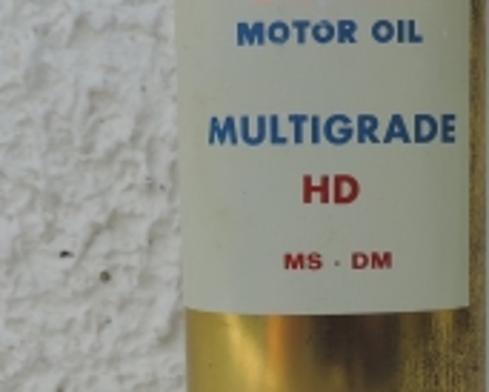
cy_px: 320
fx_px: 1187
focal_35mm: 82
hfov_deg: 23.1
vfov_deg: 18.5
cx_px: 343
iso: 80
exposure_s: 1/800
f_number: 3
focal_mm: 4.3
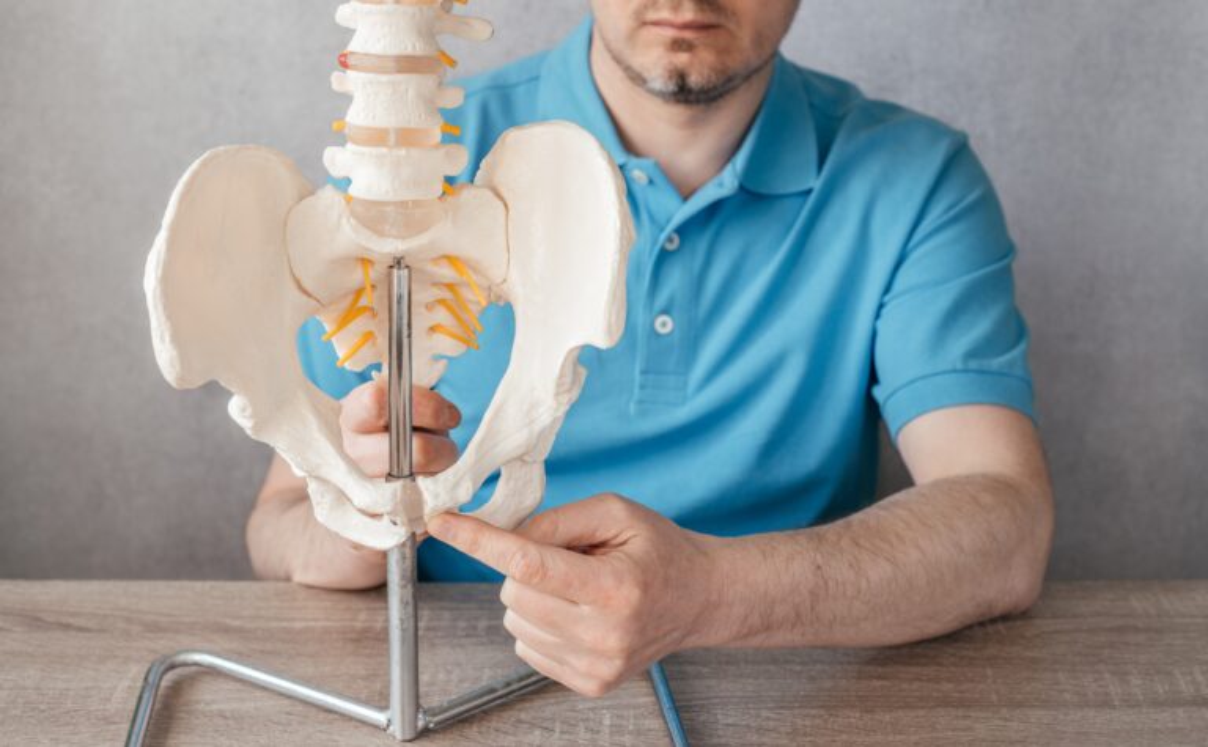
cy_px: 349
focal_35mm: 52
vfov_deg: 24.6
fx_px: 1716
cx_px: 612
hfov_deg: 38.8
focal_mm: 50
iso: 200
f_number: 5.6
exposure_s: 1/160
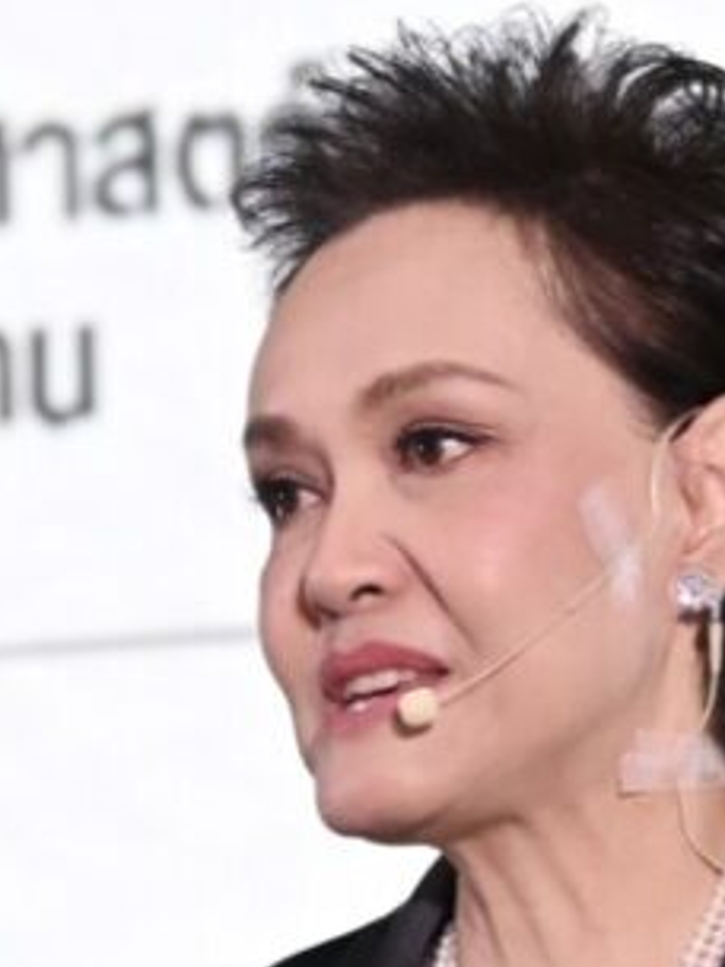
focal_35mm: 667
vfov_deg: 3.0
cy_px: 1059
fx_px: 18626
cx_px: 172
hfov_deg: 2.2
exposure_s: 1/160
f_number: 4.5
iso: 1250
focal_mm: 120
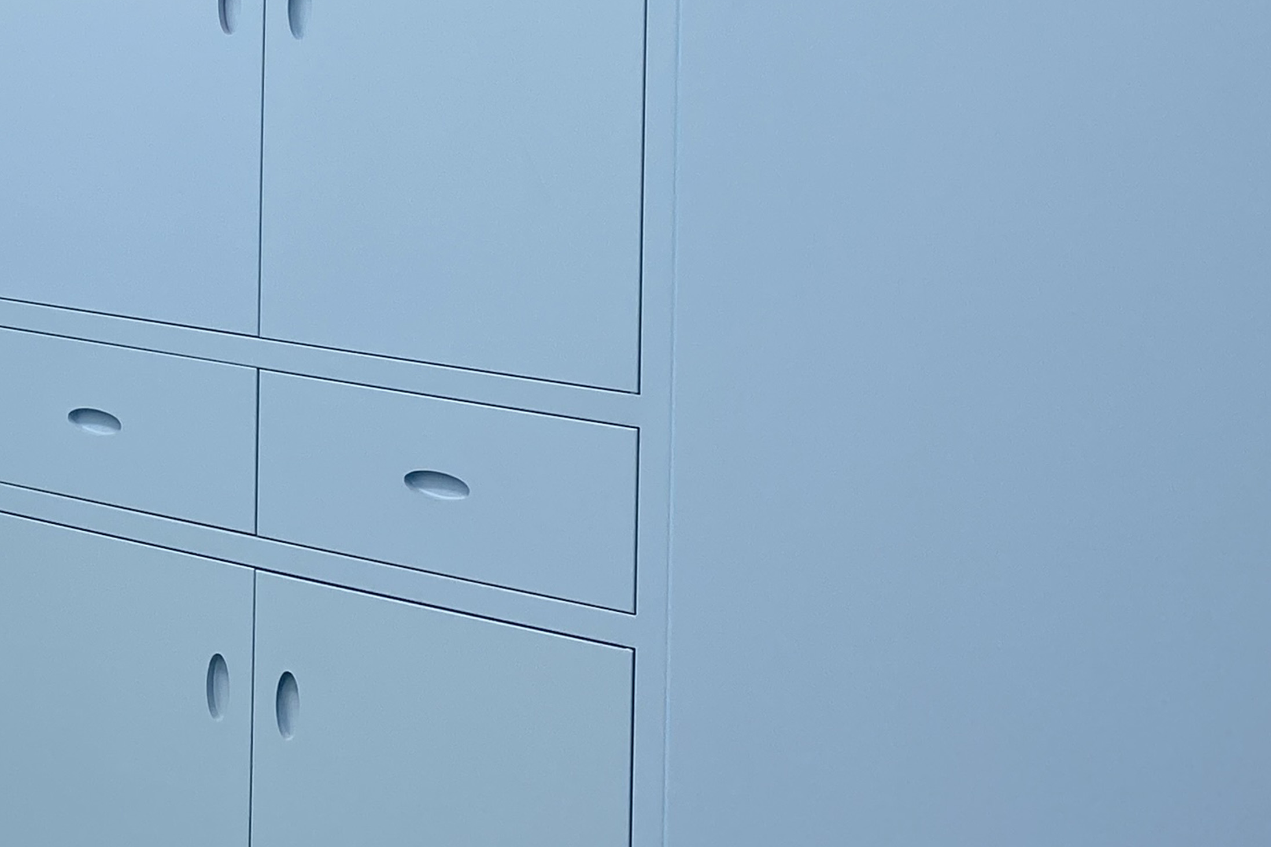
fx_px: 3614
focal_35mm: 102
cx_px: -286
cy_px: 20
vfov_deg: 13.2
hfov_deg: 18.8
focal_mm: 25
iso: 400
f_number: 5
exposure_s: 1/40
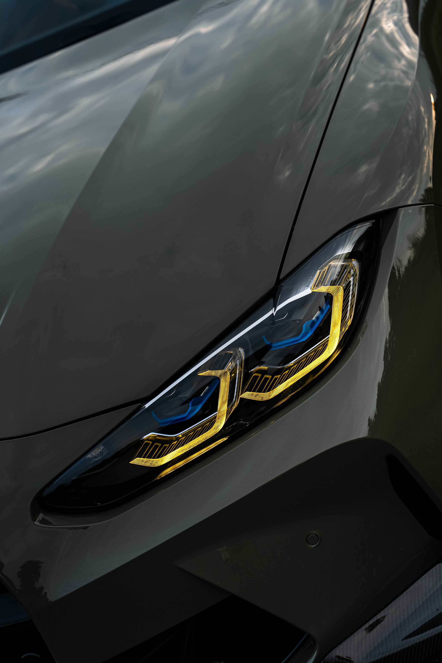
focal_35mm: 70
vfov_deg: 28.8
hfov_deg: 19.5
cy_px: 332
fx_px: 1289
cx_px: 221
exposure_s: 1/400
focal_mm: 70
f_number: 4.5
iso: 250
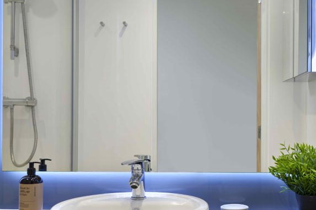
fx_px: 421
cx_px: 203
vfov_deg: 28.1
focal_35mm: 48
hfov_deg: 40.7
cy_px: 111
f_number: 10
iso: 50
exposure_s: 1/2
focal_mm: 24
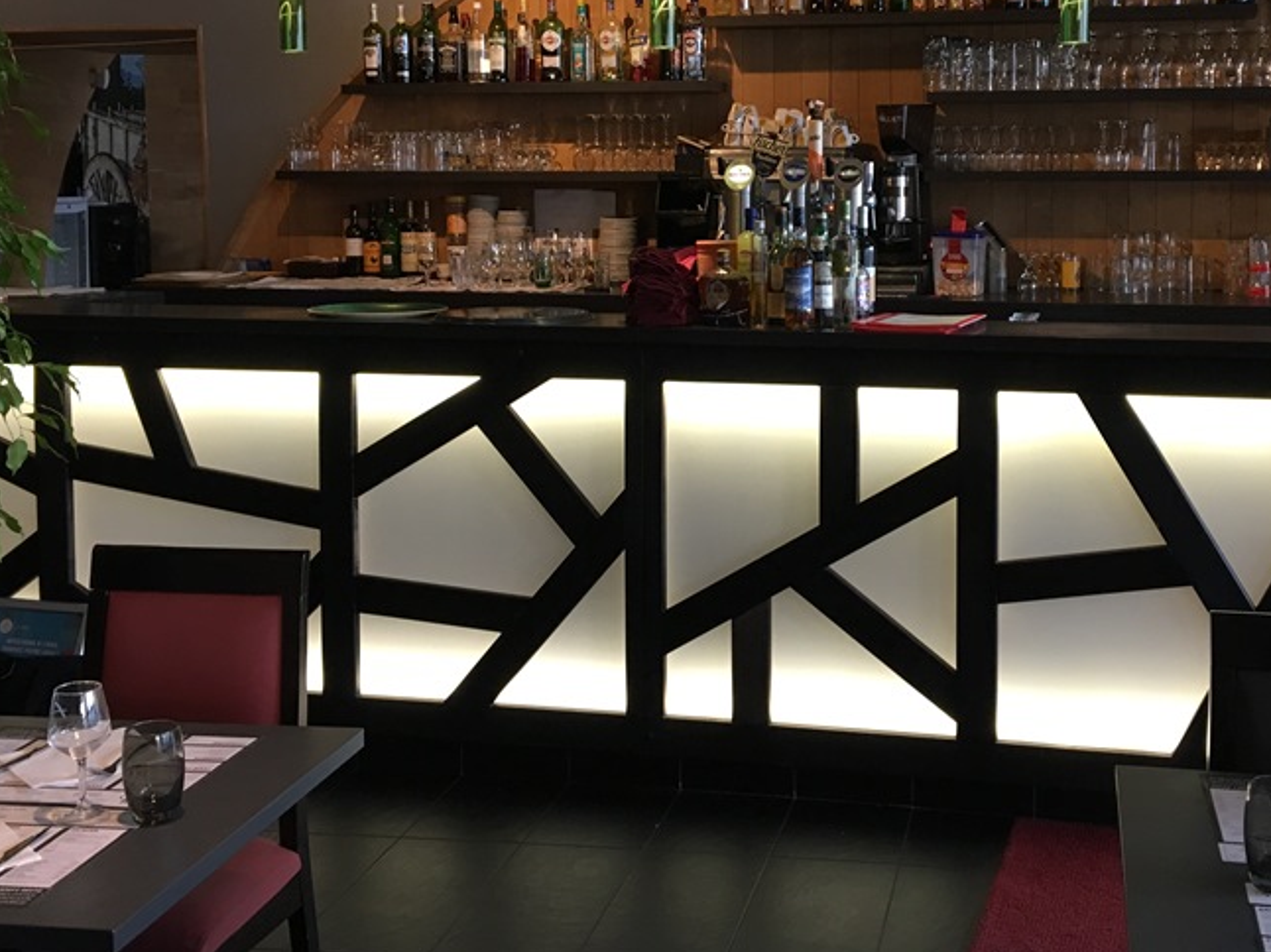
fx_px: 1688
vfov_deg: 31.2
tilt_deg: -3.5
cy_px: 303
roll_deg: -0.4
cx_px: 813
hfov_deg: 40.9
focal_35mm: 46
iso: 125
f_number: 2.2
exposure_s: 1/33
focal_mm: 4.15
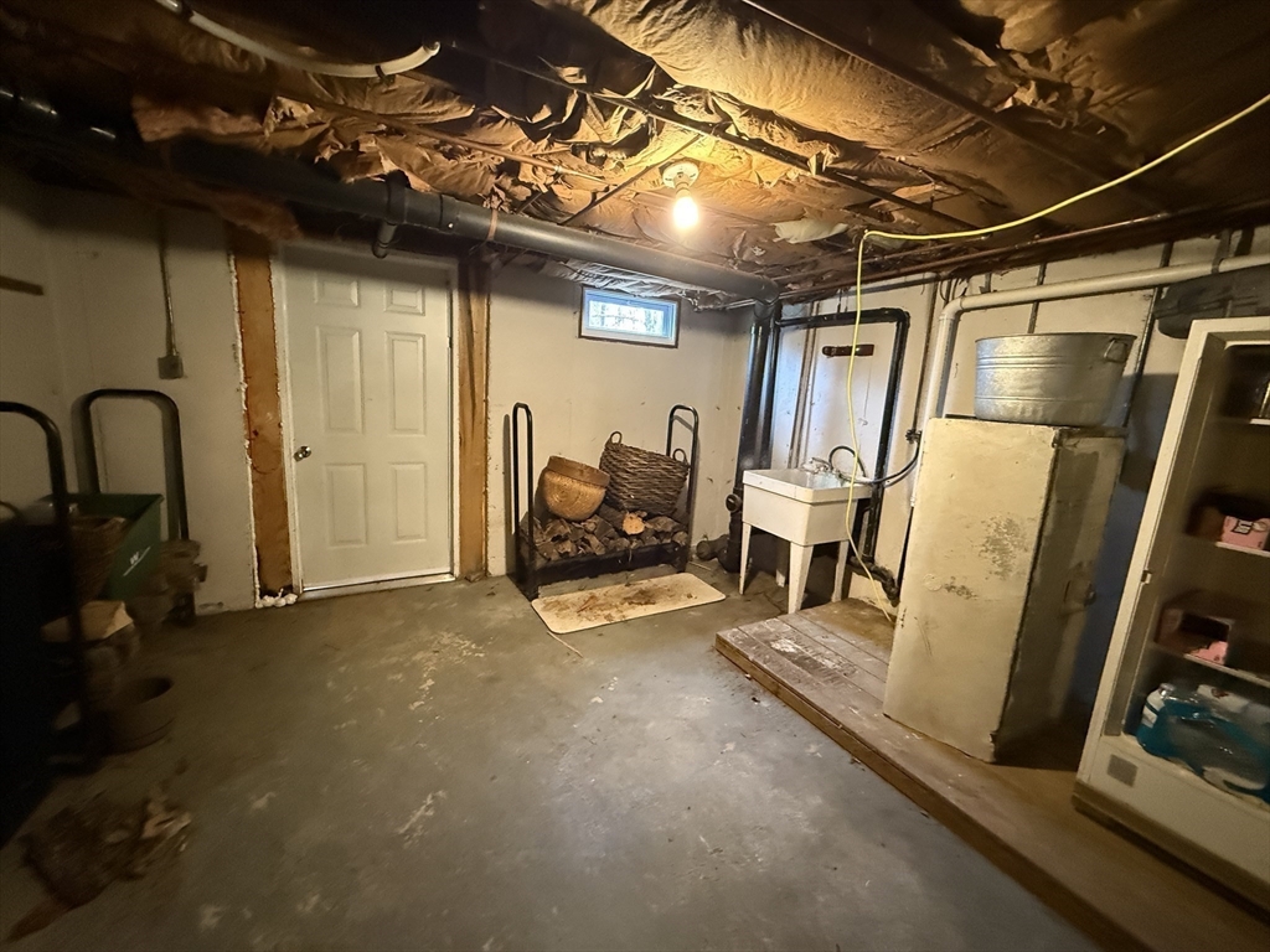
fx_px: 514
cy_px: 476
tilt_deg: -9.5
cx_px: 635
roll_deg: -2.2
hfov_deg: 102.1
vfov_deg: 85.7
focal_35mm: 14
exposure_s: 1/60
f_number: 2.2
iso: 1250
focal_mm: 2.22
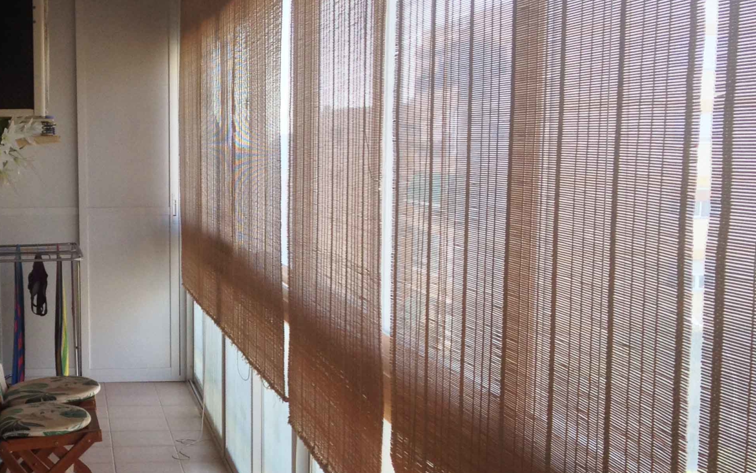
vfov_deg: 20.6
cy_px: 310
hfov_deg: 31.7
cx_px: 159
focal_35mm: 63
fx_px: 1298
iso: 50
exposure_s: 1/120
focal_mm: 4.28
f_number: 2.4
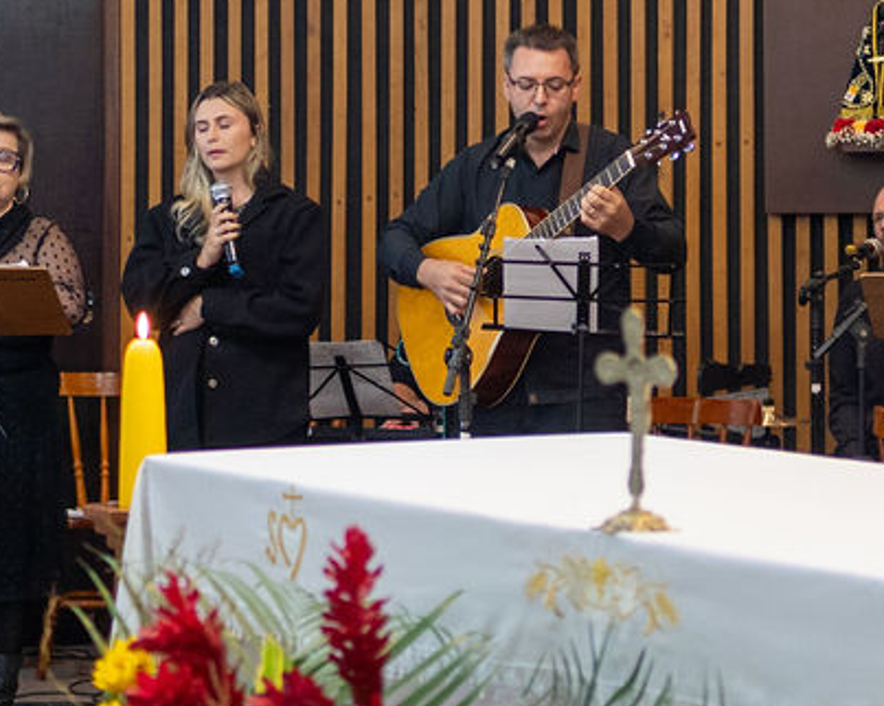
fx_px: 3243
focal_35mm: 124
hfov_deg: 15.5
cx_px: 601
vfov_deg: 12.4
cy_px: 102
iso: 1000
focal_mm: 35
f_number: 1.8
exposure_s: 1/160
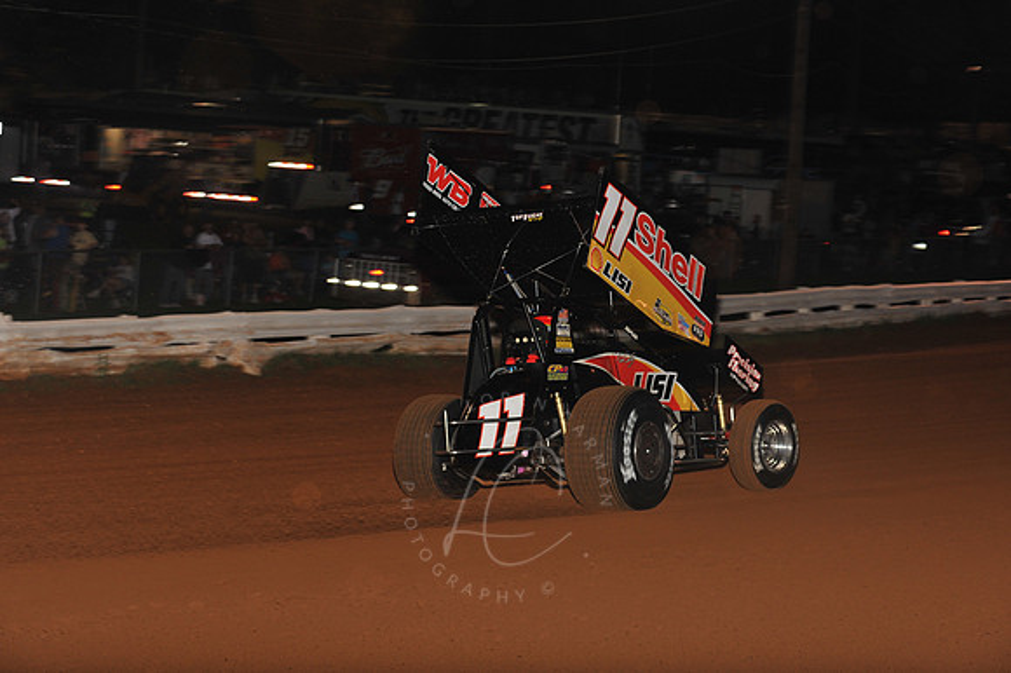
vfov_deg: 13.0
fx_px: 2947
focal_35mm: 105
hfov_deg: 19.5
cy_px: 336
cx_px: 506
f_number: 7.1
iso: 1000
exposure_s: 1/320
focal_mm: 105
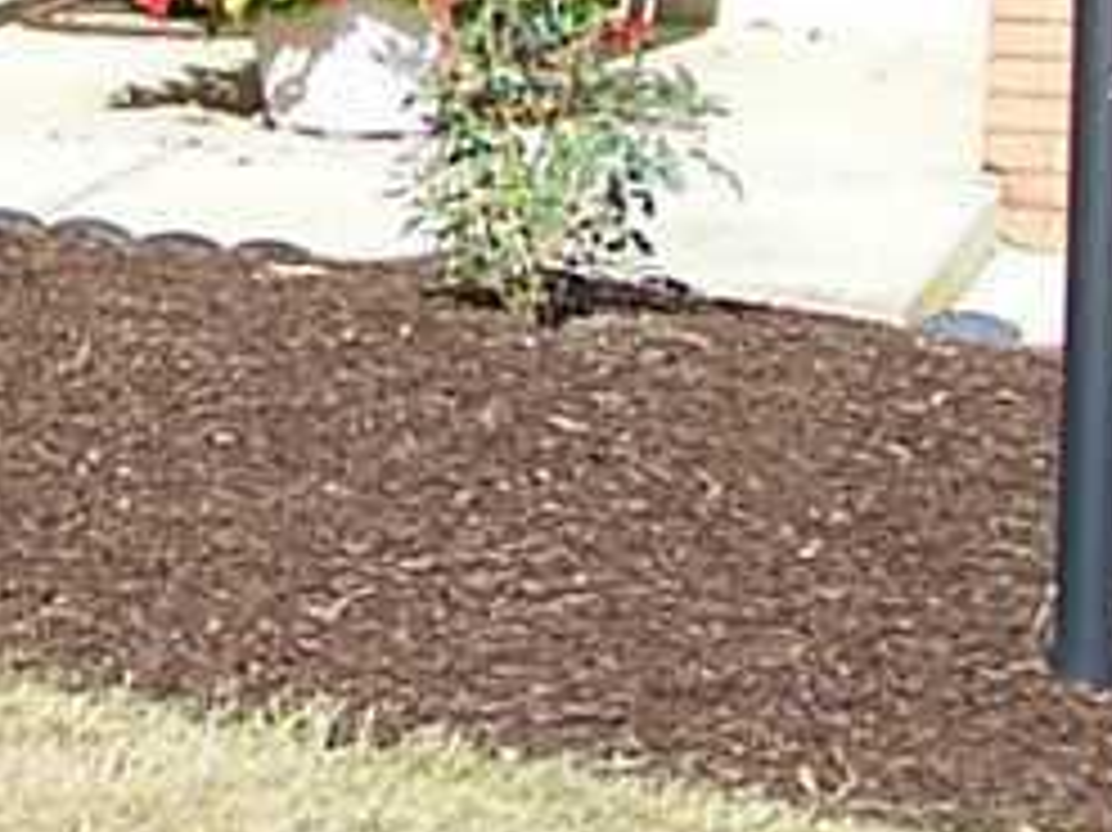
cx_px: -664
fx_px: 5298
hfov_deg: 11.4
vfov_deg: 8.8
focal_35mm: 165
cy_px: -389
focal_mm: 8.5
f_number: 3
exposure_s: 1/500
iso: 80
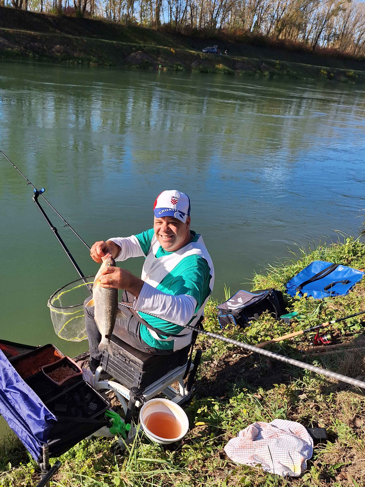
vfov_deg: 62.9
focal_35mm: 28
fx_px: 394
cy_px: 290
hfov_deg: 49.4
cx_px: 143
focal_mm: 5.54
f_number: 1.8
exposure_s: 1/2092
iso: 40
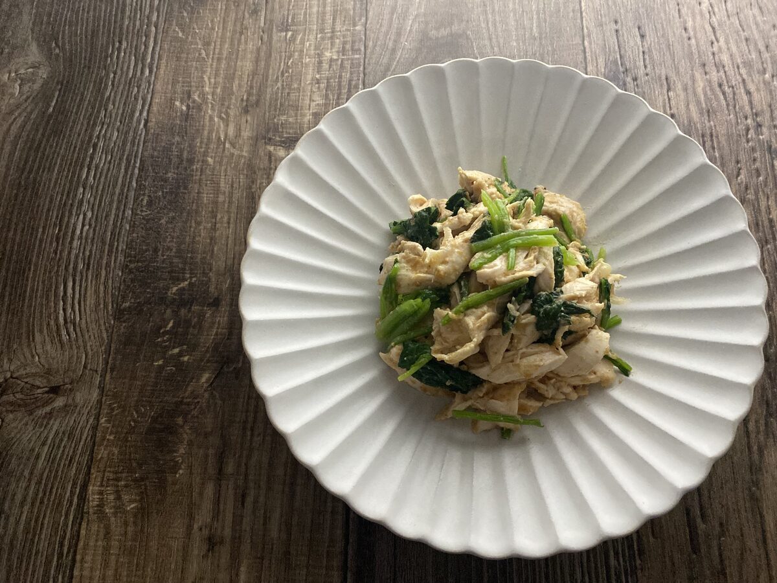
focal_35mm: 26
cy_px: 292
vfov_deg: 53.1
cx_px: 388
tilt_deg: -72.1
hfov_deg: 67.3
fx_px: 584
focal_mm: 4.25
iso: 500
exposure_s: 1/46
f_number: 1.8
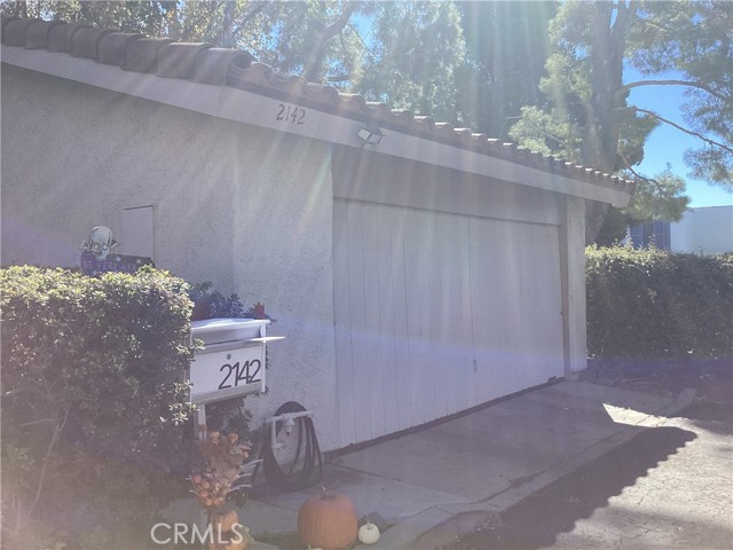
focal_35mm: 31
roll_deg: +0.9
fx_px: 656
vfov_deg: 45.4
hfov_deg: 58.4
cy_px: 275
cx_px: 366
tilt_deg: -0.6
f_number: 2.4
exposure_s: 1/886
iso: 25
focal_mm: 3.3
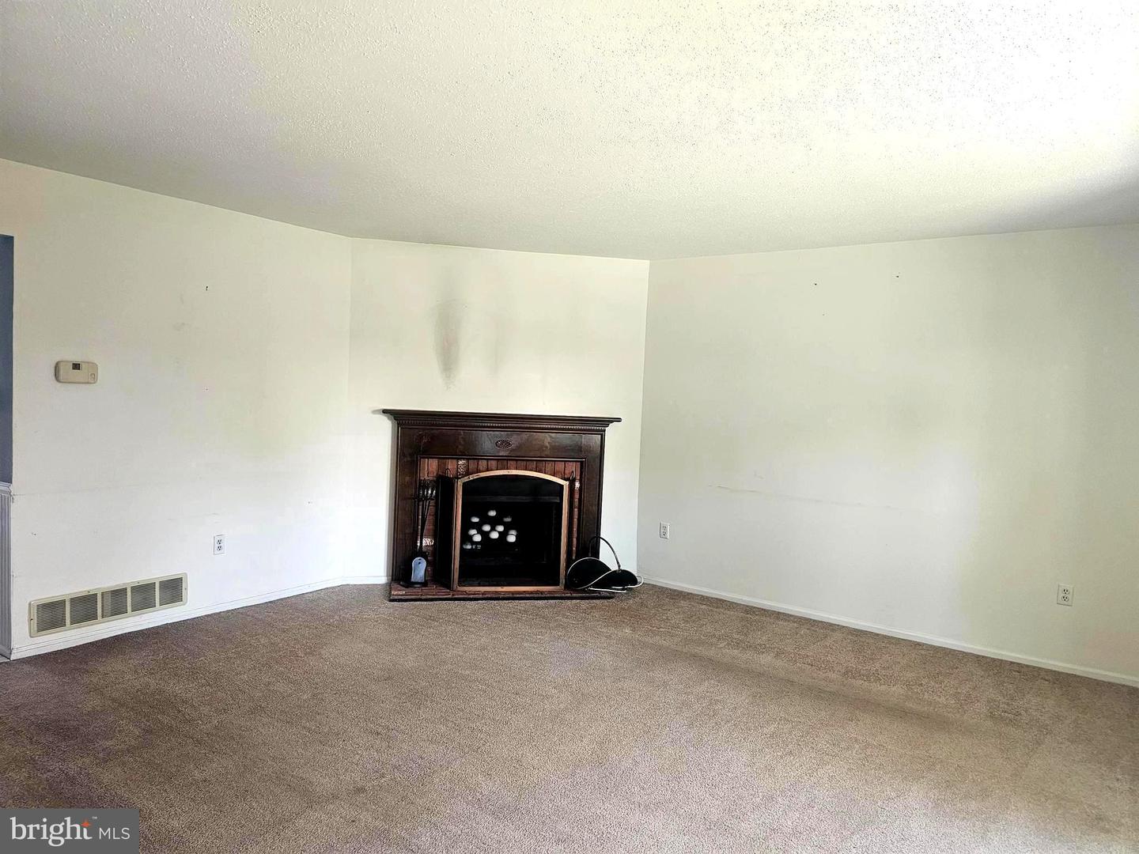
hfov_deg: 73.9
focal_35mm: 23
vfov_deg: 58.9
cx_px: 570
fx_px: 757
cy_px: 427
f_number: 1.7
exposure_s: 1/120
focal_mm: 6.3
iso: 320
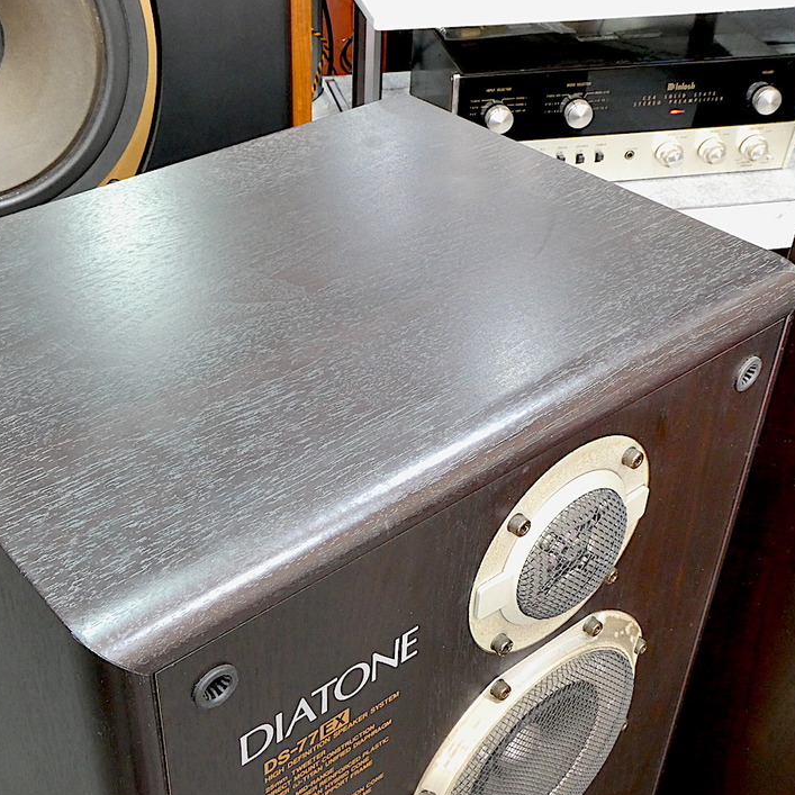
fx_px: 1091
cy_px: 403
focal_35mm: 42
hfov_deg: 39.7
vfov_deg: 40.0
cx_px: 290
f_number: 6.3
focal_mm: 6.3
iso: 400
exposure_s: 1/2.5
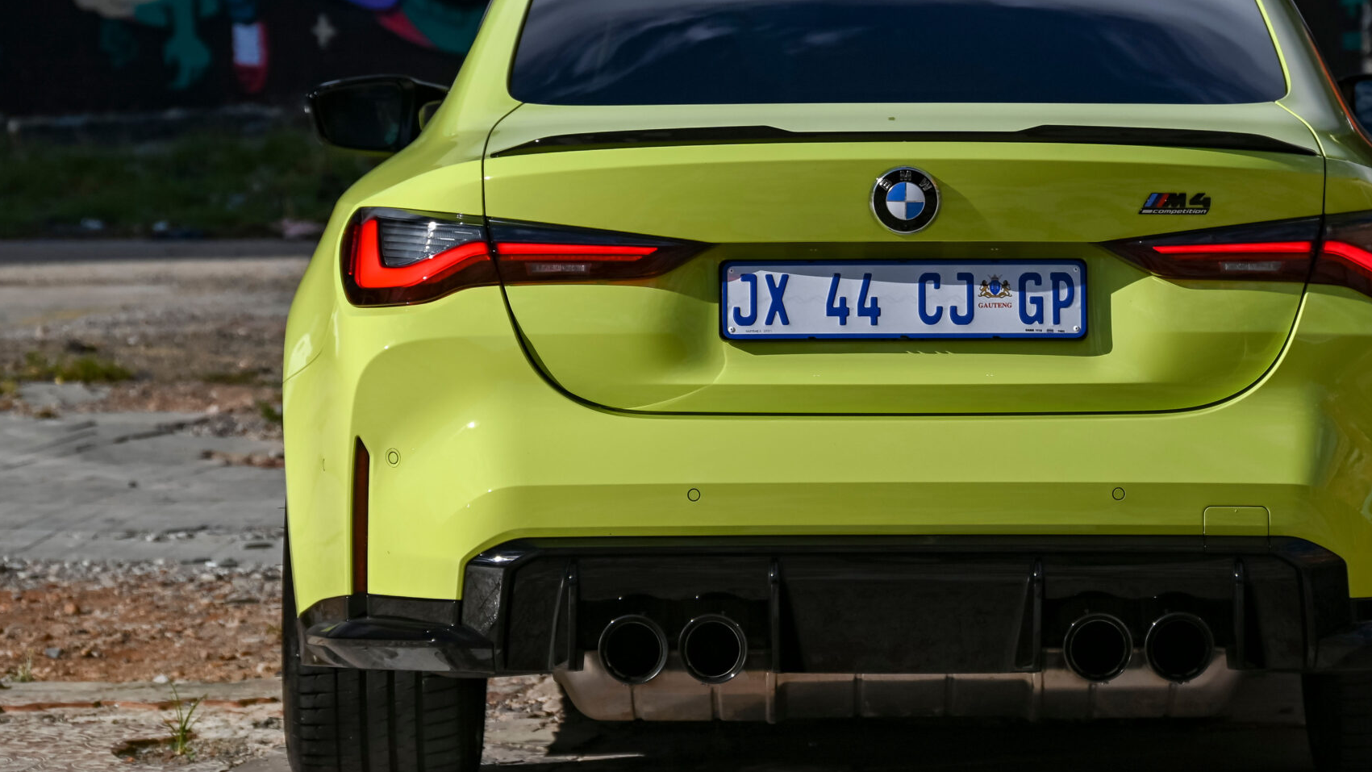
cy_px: 238
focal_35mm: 189
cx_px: 894
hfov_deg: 11.4
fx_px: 6876
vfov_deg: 6.4
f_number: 6.3
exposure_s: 1/1000
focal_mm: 120
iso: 250
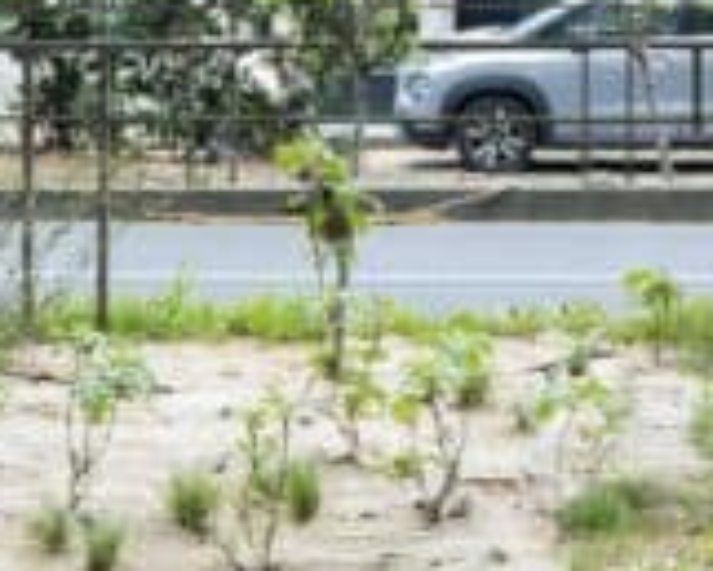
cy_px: -164
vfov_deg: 8.2
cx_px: 518
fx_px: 3948
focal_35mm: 187
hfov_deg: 10.3
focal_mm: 46
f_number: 4.5
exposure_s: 1/100
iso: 400
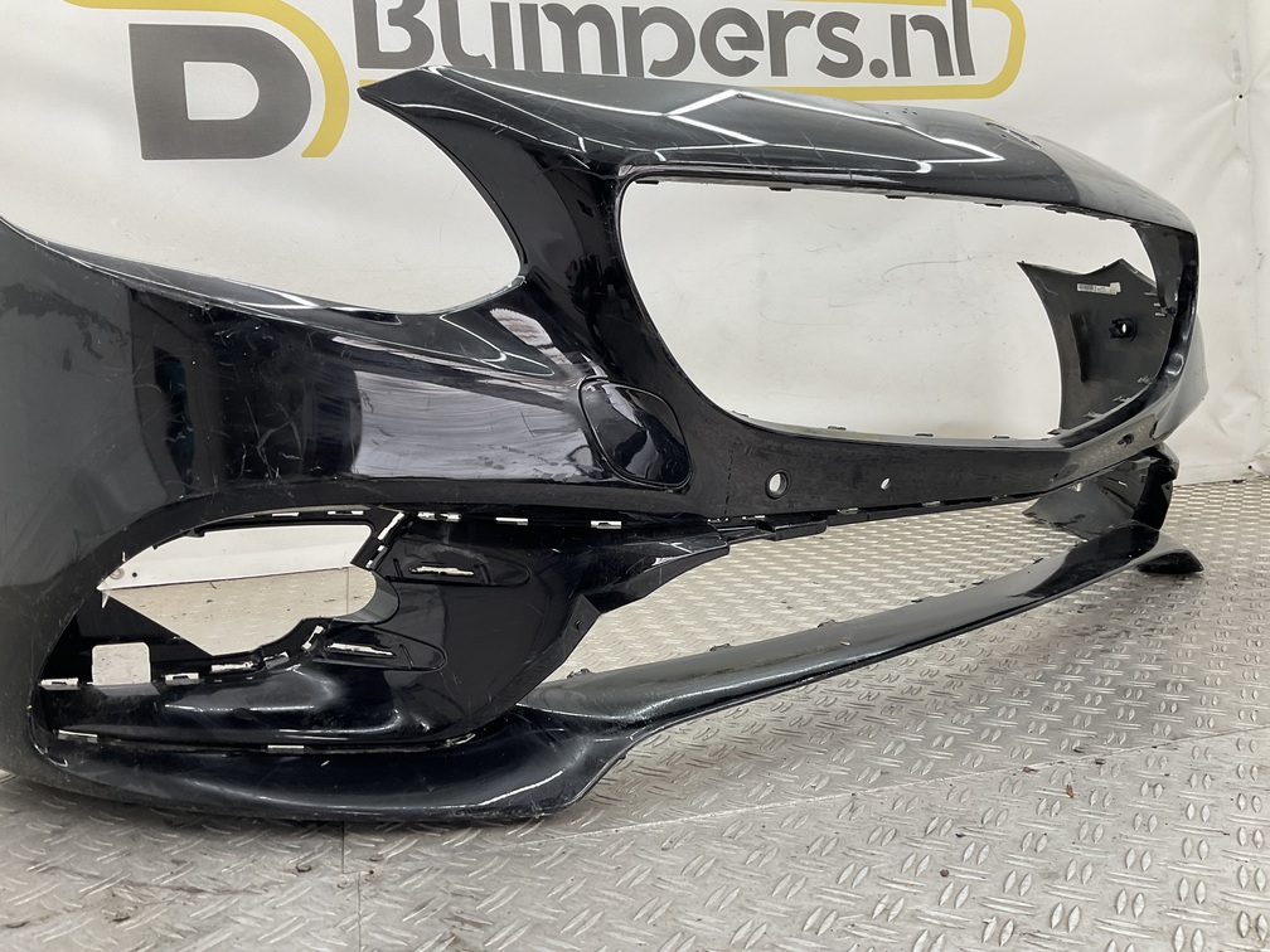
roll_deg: +1.2
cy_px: 476
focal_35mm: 29
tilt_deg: -6.3
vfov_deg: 48.2
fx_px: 1064
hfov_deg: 61.7
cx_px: 635
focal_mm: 3
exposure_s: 1/100
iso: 32
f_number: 1.8
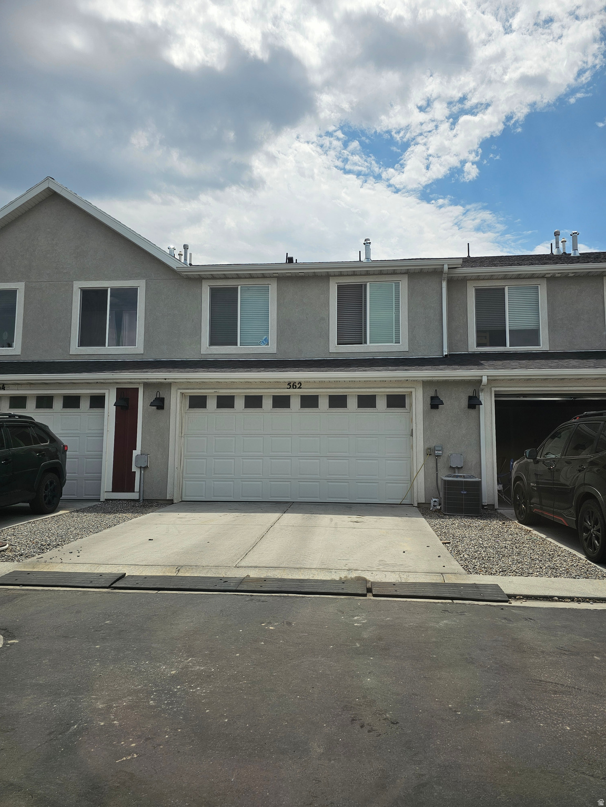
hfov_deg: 58.9
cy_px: 404
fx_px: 537
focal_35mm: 23
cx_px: 303
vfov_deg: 73.9
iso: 10
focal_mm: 6.3
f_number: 1.7
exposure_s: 1/607
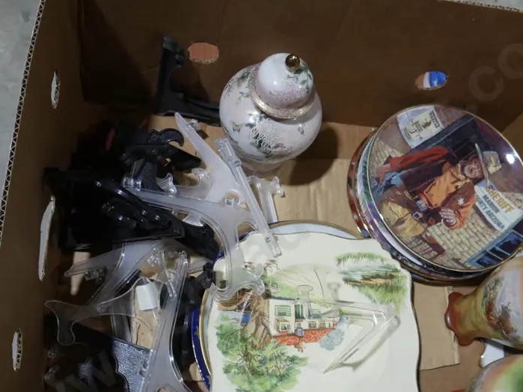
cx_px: 294
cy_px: 227
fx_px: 619
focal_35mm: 41
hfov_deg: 45.7
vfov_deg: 35.1
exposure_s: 1/60
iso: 320
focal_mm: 14
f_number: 5.6
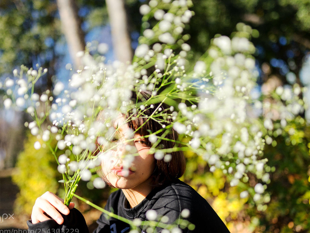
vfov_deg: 35.1
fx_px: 367
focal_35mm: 41
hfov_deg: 45.7
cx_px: 144
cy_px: 124
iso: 100
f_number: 1.4
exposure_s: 1/8000
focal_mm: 35
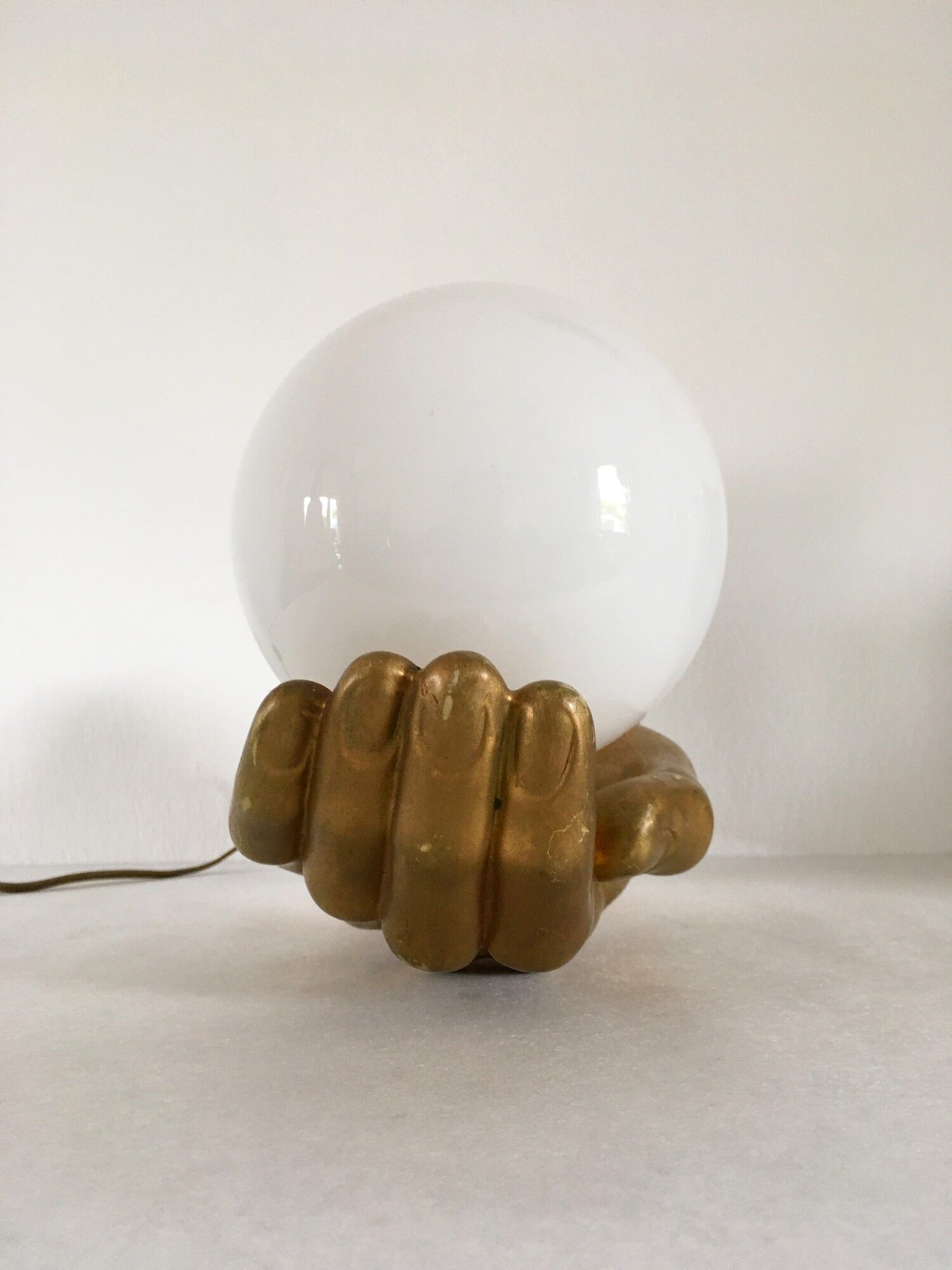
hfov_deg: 48.2
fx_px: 1063
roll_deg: +2.7
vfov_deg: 61.7
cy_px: 635
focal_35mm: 29
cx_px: 476
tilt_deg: +3.7
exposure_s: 1/33
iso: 125
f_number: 2.2
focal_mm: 4.15
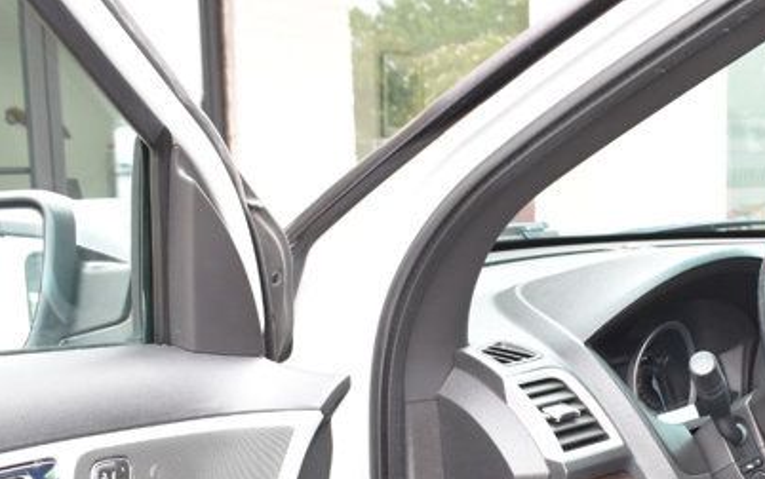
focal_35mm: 70
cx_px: 607
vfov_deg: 18.0
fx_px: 1461
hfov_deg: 28.7
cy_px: 525
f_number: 5.6
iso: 640
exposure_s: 1/125
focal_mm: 18
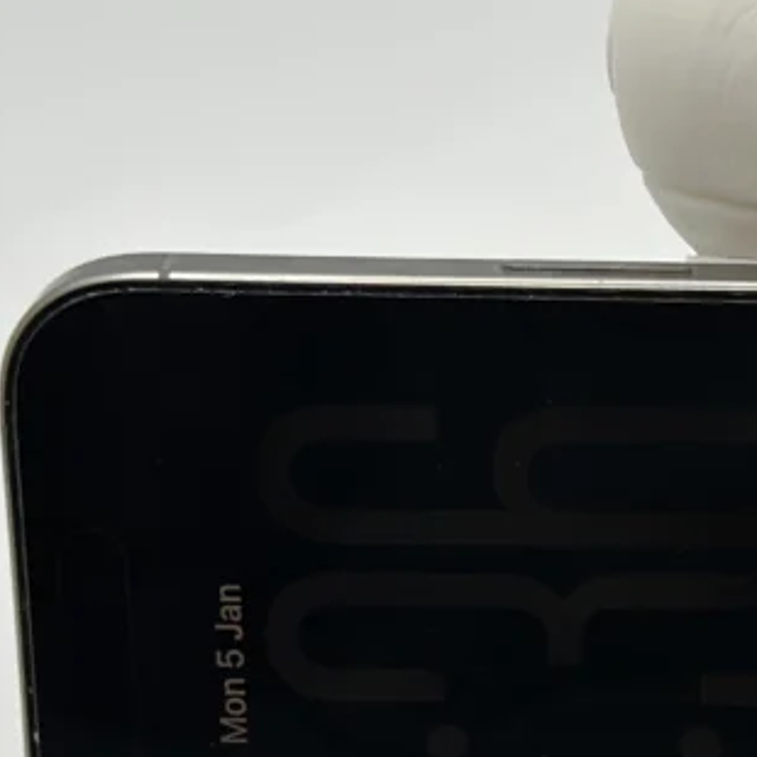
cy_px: 645
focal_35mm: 140
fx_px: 3464
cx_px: 943
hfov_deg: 12.2
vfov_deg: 12.4
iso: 80
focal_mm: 6.86
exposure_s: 1/990
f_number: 1.78
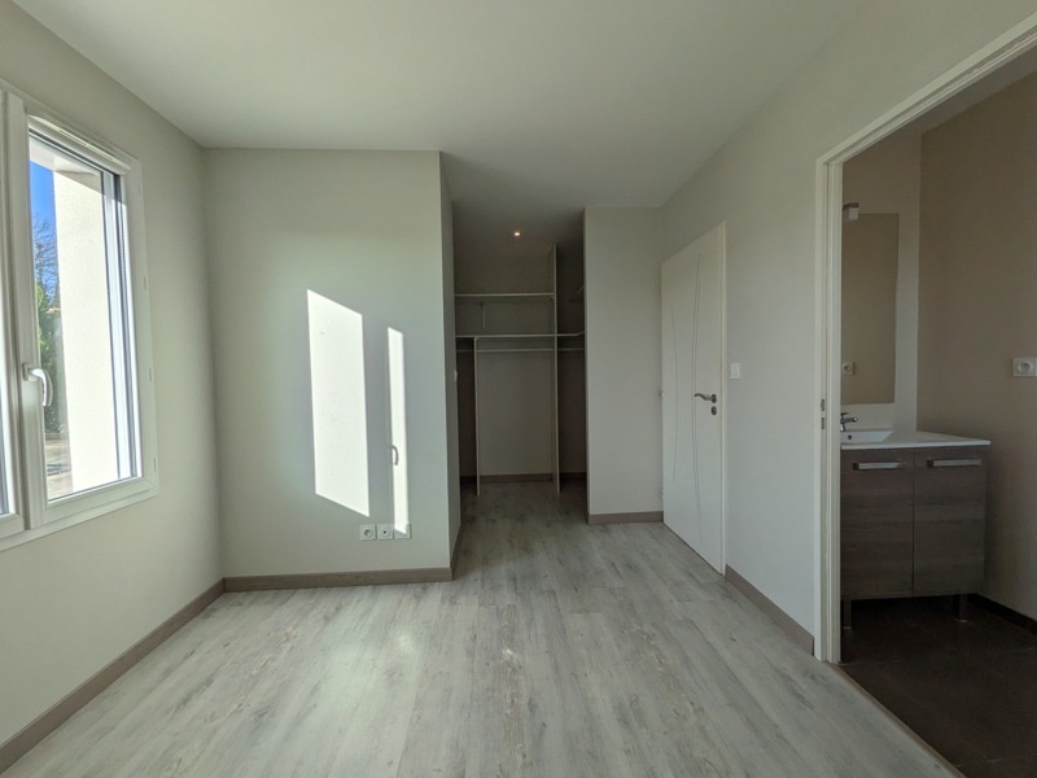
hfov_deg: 102.1
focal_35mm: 14
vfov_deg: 85.7
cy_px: 389
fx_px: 419
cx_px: 518
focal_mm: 1.85
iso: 40
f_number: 2.2
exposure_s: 1/935
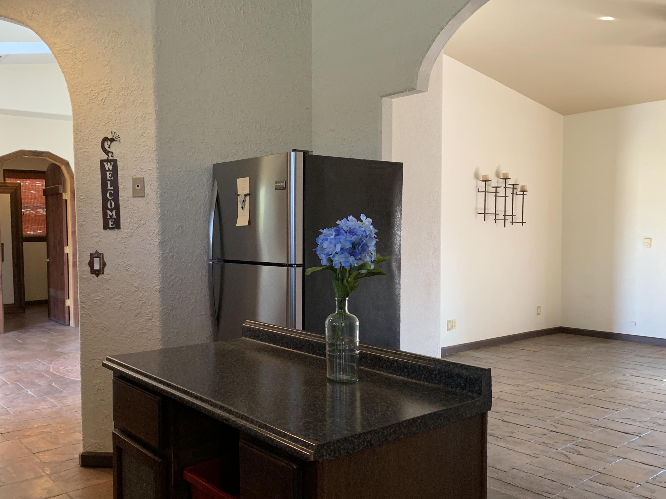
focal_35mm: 32
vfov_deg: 44.1
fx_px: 616
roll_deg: +0.7
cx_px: 265
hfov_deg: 56.4
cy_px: 274
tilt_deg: -3.7
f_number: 1.8
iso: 320
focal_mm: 4.25
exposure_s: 1/60
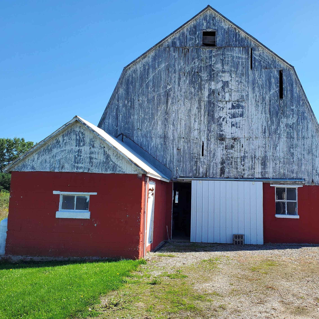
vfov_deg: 52.5
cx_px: 195
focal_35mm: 31
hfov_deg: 52.1
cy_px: 161
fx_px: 323
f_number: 2.4
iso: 50
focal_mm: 4.3
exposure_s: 1/968
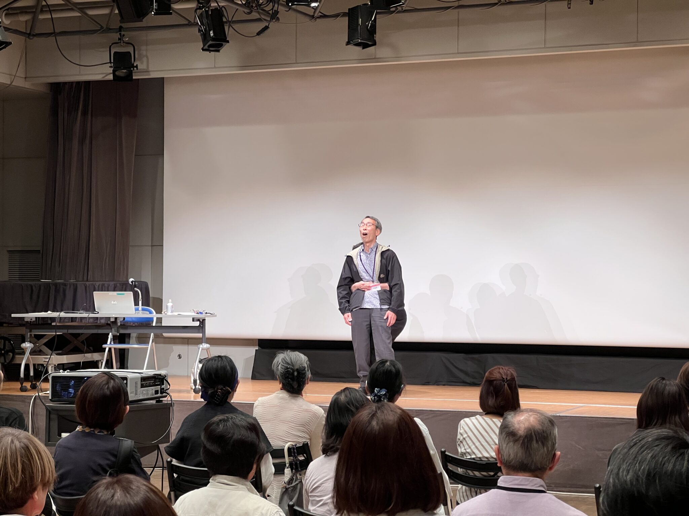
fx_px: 1533
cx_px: 344
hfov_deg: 25.3
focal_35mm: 77
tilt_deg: +1.3
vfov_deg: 19.1
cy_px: 258
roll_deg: +0.2
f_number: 2.8
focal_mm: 9
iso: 160
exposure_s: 1/50
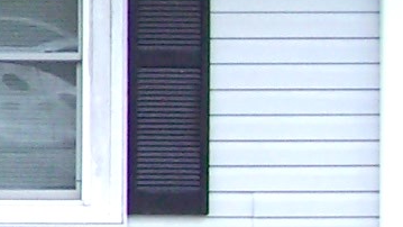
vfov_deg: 4.1
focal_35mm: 299
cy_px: 33
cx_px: -617
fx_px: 3195
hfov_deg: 6.8
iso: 64
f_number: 2.8
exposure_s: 1/200
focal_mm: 6.3
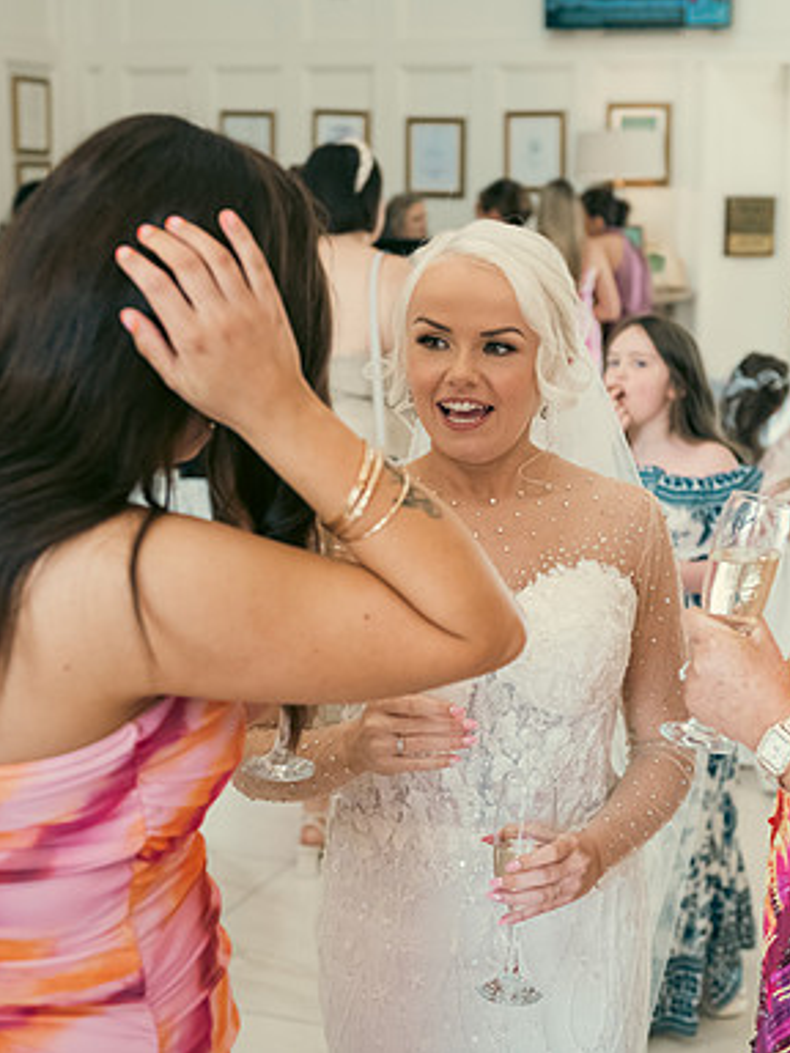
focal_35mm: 61
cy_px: 525
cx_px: 499
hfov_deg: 24.0
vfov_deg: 31.7
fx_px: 1856
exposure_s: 1/160
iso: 800
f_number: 3.5
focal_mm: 42
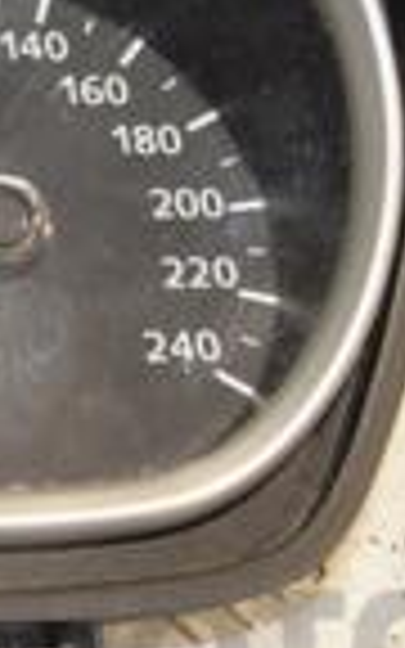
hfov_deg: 5.7
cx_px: -562
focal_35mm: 223
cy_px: 58
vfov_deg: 9.4
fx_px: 3940
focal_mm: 35
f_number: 6.3
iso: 800
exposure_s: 1/200
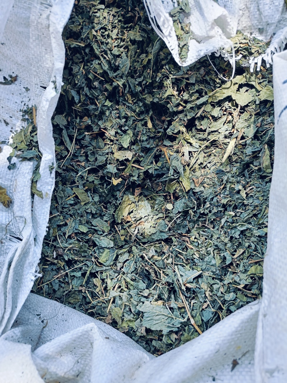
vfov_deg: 69.4
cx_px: 144
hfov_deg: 54.9
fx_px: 276
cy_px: 192
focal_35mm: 25
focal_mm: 4.7
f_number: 1.7
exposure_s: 1/101
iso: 114
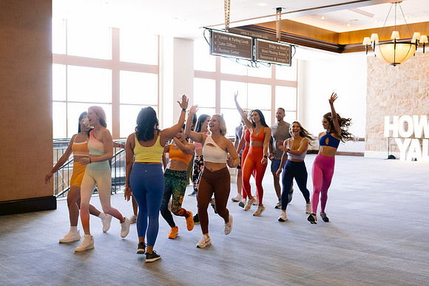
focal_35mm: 44
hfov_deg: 44.4
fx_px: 524
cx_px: 252
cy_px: 145
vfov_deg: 30.6
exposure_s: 1/320
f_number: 2.5
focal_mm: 35
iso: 1600
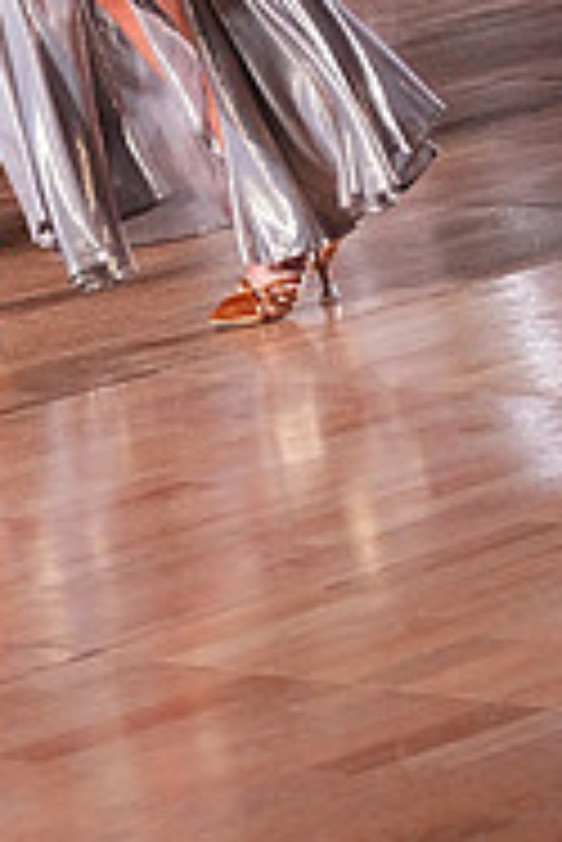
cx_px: -223
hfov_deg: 6.3
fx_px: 5072
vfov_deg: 9.3
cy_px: -275
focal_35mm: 217
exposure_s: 1/400
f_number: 5
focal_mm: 70
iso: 8000
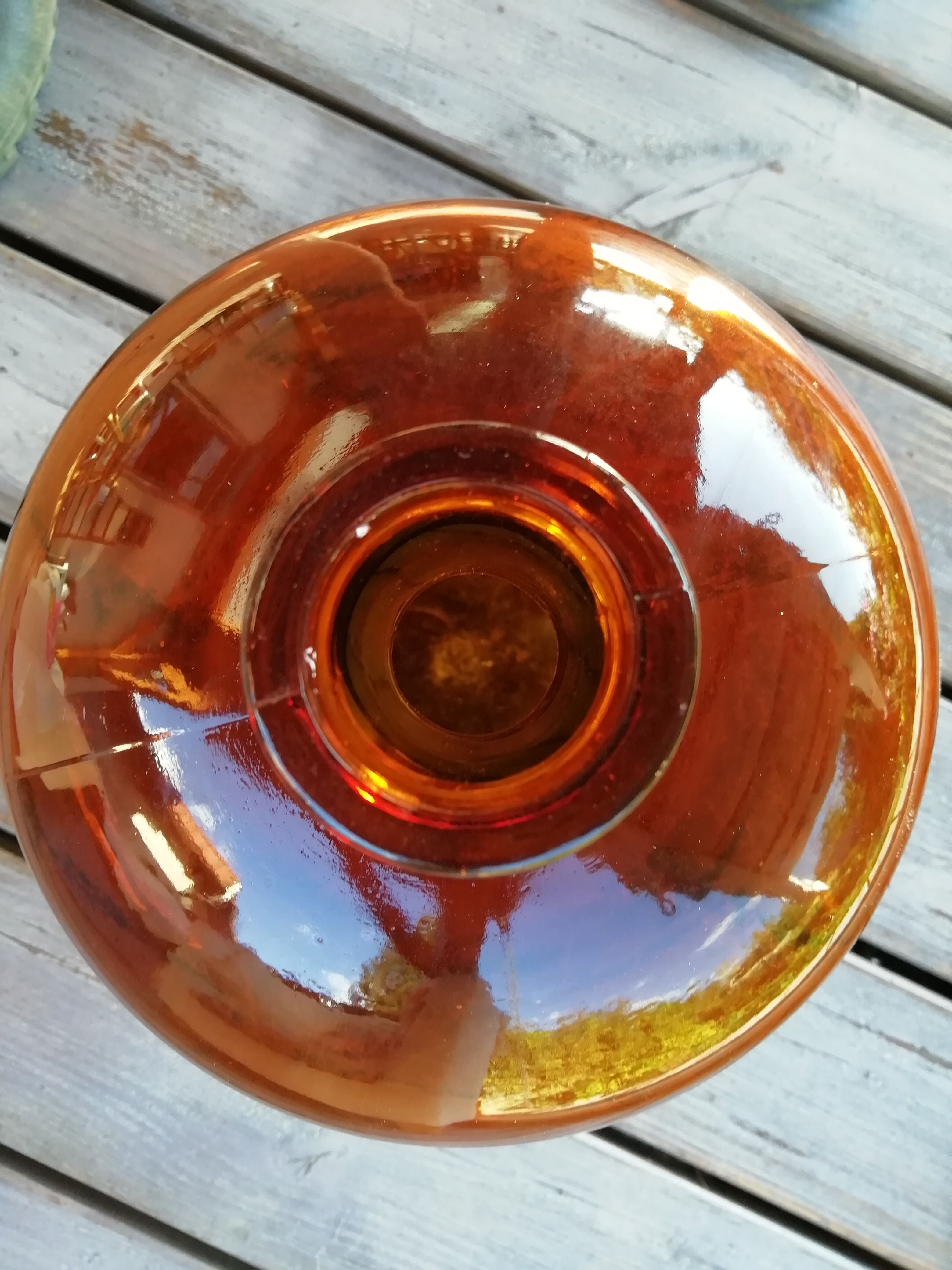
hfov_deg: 53.1
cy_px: 635
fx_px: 953
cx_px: 476
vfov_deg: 67.3
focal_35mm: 26
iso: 80
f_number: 2.2
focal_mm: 3.21
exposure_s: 1/50
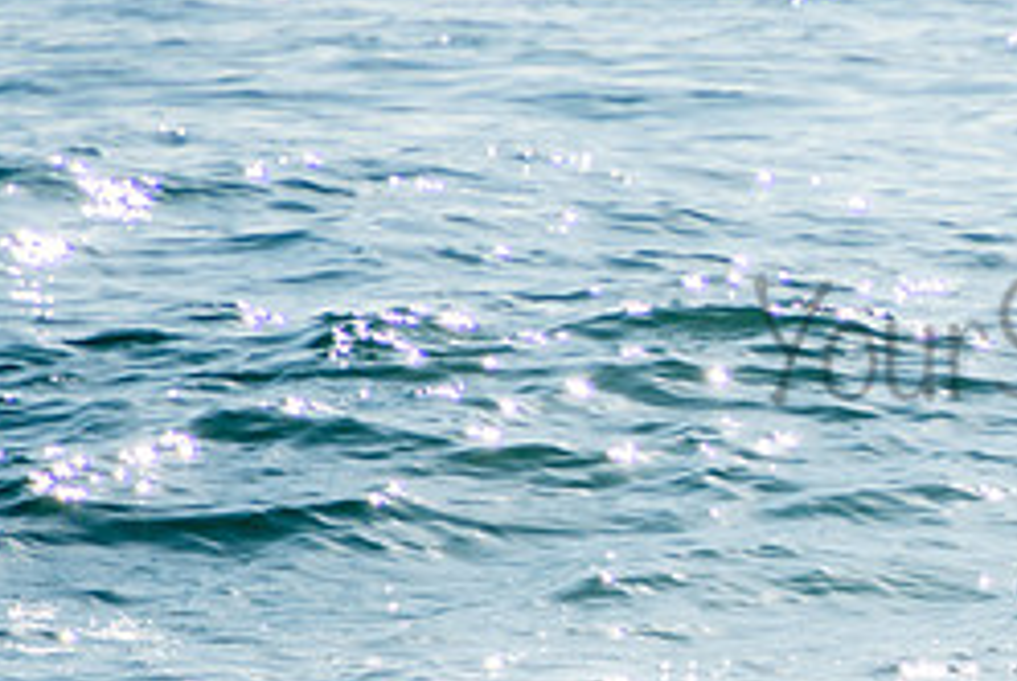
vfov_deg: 1.0
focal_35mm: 1331
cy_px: 306
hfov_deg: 1.5
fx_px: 37645
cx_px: 1177
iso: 100
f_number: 6.3
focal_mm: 380
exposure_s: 1/1250
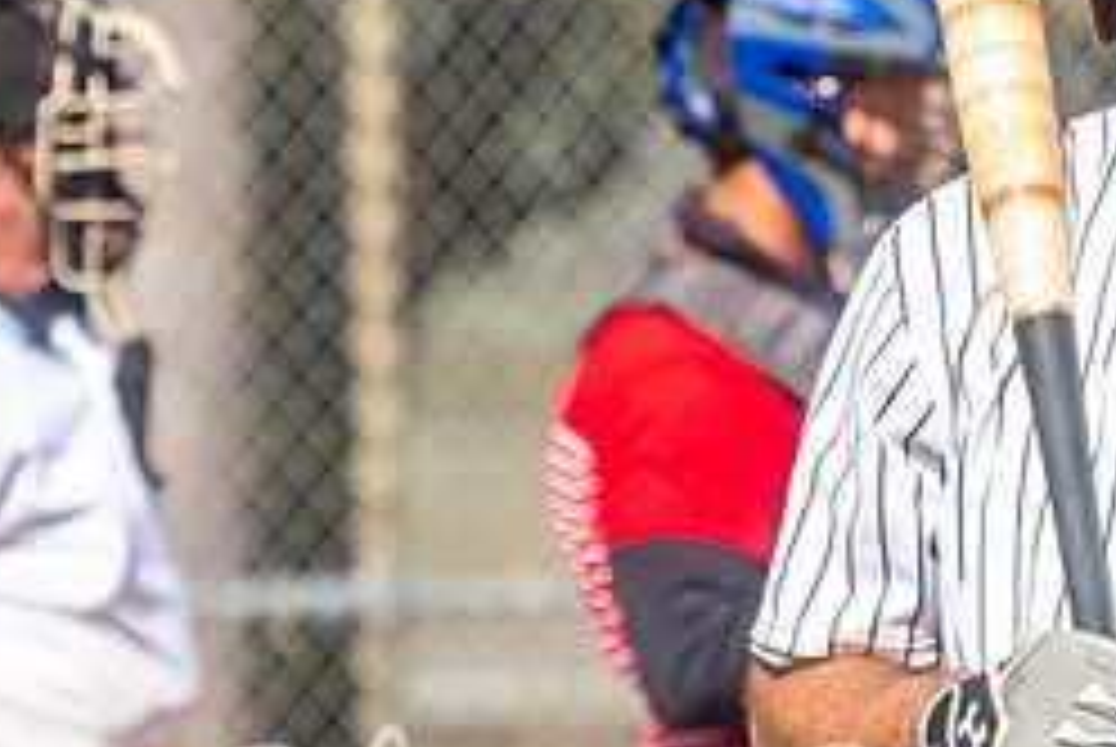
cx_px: 786
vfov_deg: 1.3
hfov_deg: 1.9
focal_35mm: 1091
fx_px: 33860
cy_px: 269
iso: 200
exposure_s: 1/1600
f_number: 4.5
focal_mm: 210
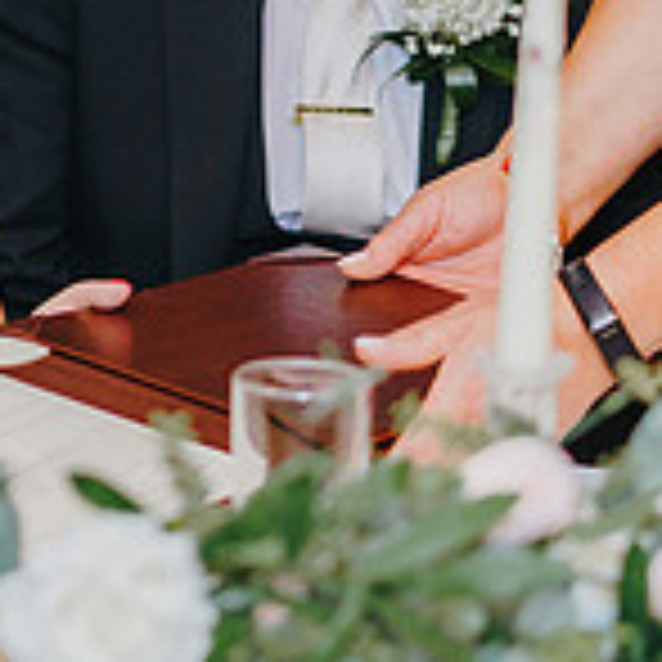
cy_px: 119
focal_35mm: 285
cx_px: 27
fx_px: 6166
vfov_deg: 6.1
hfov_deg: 6.1
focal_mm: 85
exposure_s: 1/200
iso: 1250
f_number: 2.2
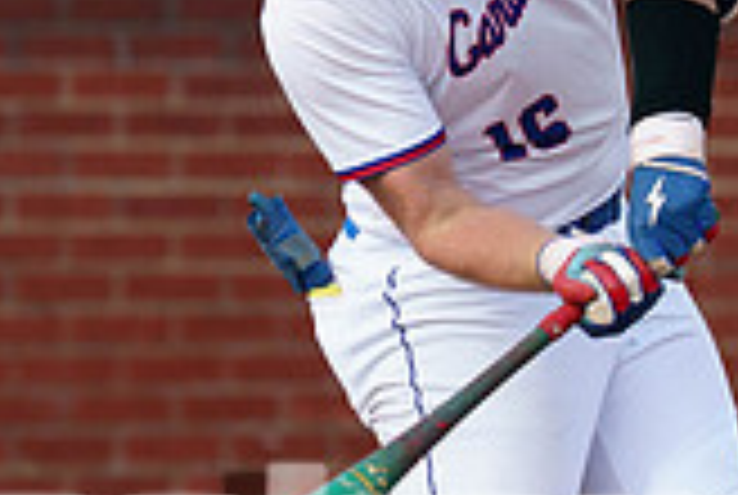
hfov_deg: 1.8
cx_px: 463
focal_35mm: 1134
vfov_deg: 1.2
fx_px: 23289
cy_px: 85
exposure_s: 1/3200
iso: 500
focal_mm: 200
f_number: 2.8
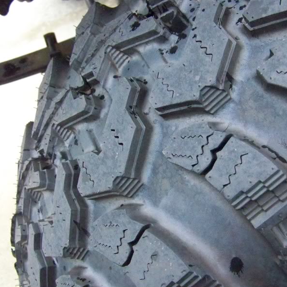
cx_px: 155
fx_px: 403
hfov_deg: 39.1
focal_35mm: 43
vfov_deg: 39.2
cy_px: 144
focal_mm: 5.85
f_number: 2.8
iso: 1000
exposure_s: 1/500
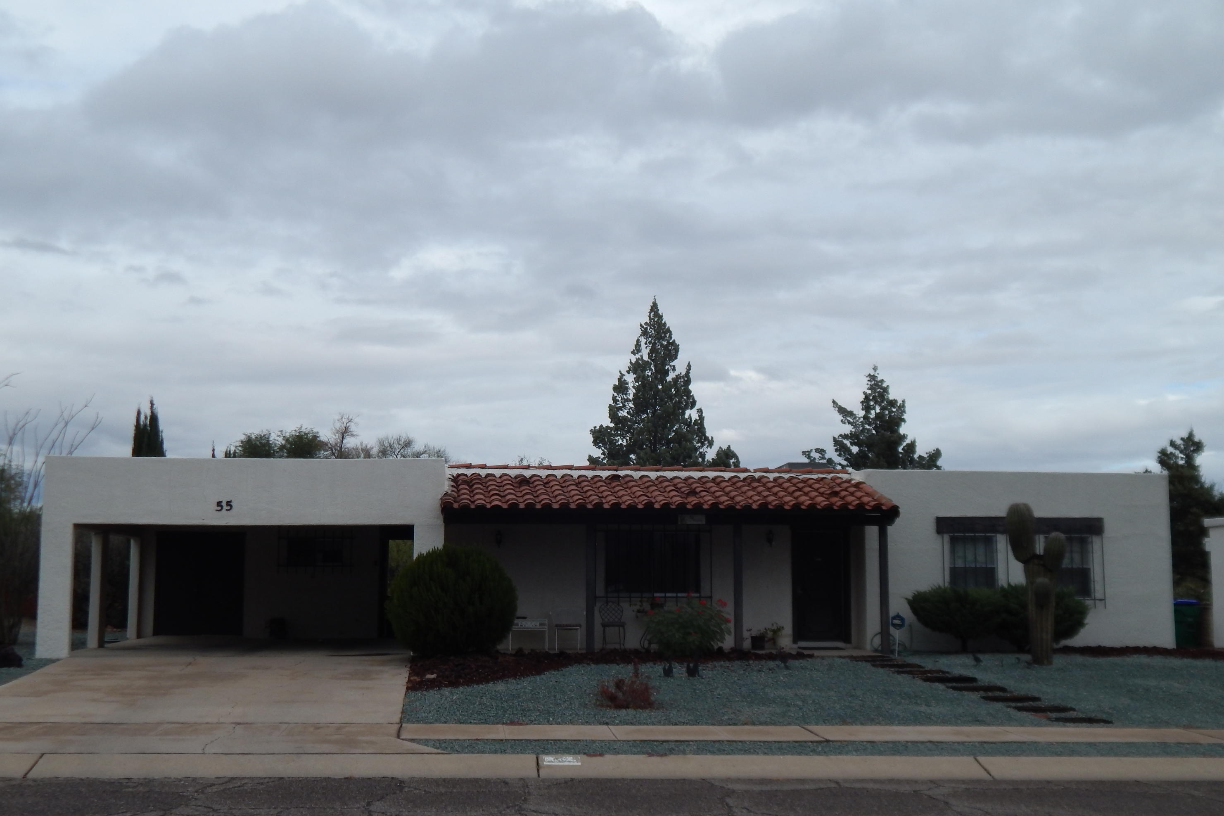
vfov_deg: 33.4
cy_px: 458
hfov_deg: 48.5
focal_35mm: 40
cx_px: 613
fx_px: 1360
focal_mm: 6.8
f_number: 3.4
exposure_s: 1/1000
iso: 125
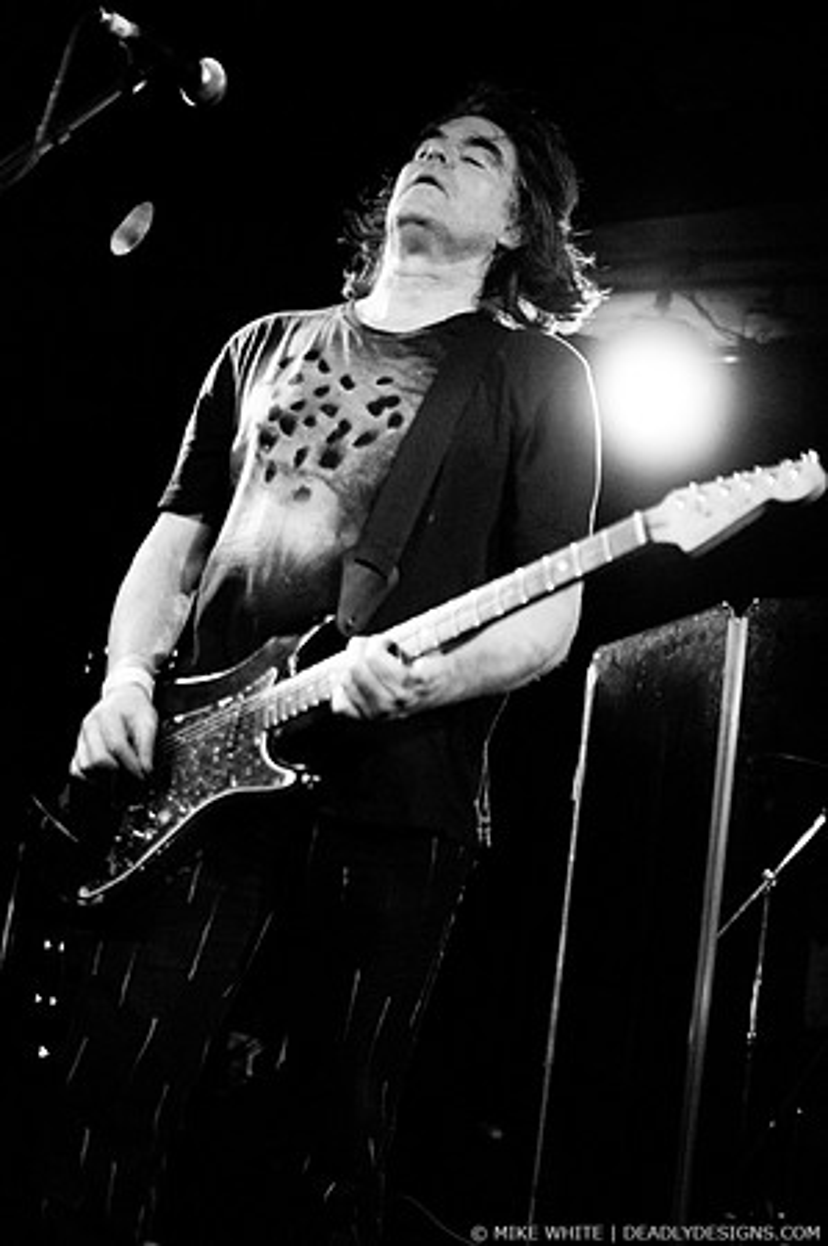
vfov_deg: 43.6
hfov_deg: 29.8
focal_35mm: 45
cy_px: 623
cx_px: 414
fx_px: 1556
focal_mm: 30
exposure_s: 1/125
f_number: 1.4
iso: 1000
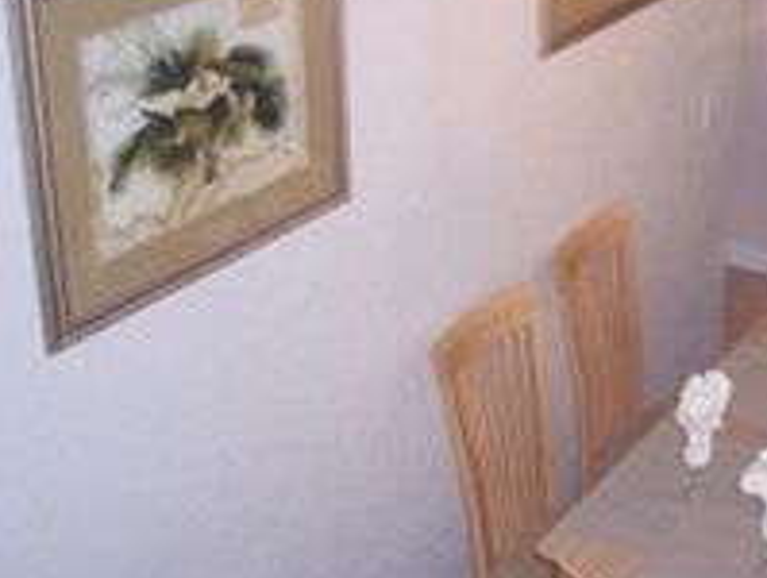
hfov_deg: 26.3
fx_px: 1598
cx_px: 644
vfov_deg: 20.5
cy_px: 227
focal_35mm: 72
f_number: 2.8
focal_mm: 8
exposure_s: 1/60
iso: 140
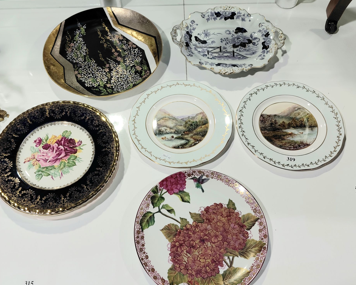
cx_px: 170
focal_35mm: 27
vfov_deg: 53.2
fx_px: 284
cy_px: 146
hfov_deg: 64.0
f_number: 1.8
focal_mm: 4.69
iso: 50
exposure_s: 1/179
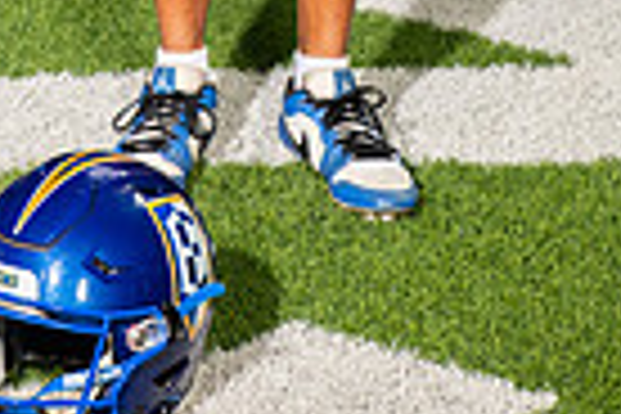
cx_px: 279
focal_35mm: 169
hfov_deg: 12.2
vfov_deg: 7.6
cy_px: -576
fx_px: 2915
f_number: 7.1
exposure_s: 1/320
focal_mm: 52
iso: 800
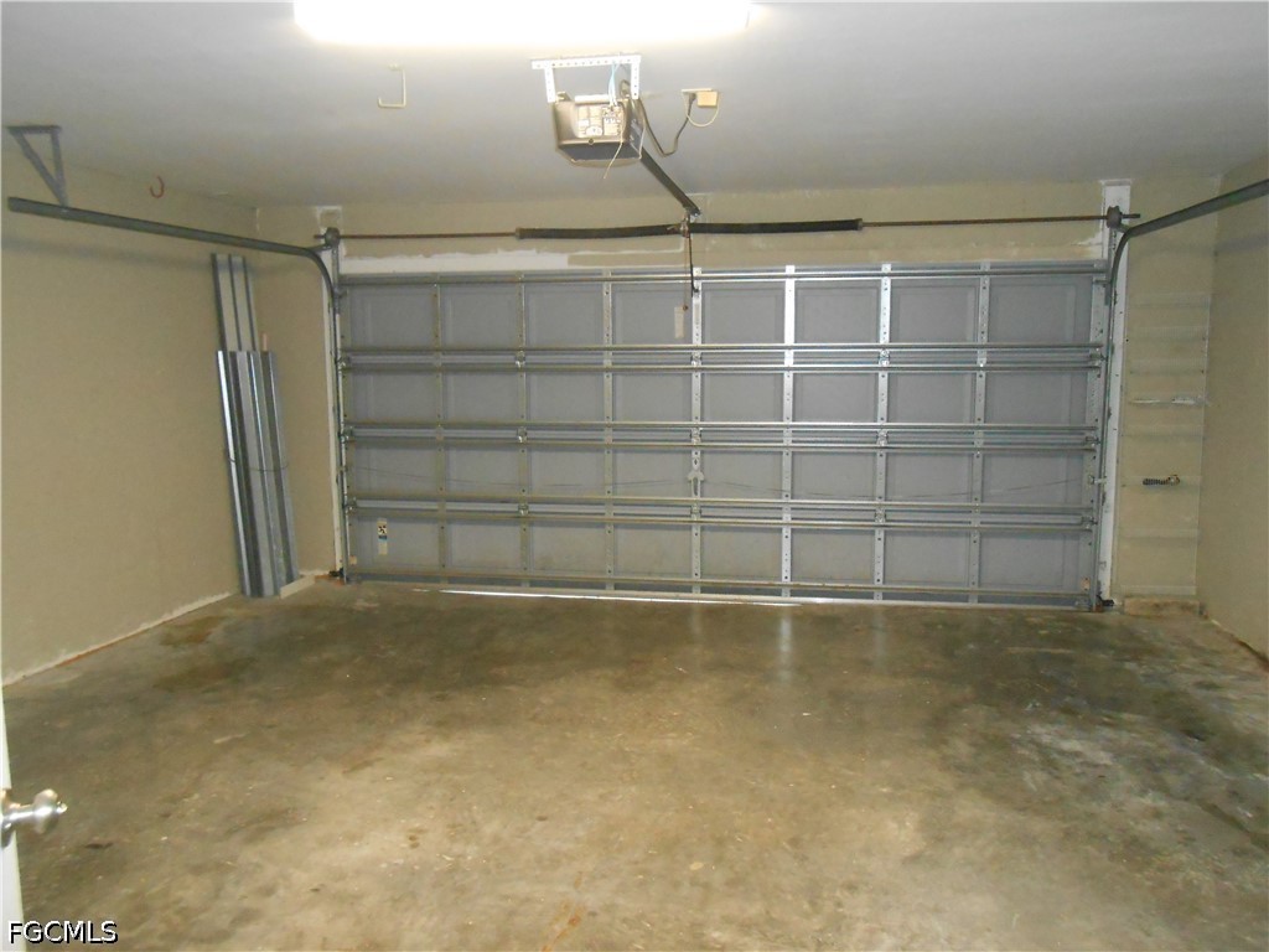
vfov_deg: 53.1
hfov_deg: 67.3
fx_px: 953
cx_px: 634
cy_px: 476
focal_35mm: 26
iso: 800
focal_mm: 4.6
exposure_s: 1/25
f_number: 3.5
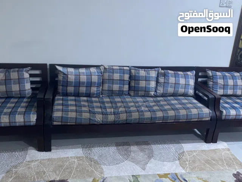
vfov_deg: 53.1
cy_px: 91
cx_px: 121
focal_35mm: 26
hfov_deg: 67.3
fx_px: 182
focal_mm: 4.25
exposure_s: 1/50
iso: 125
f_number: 1.8
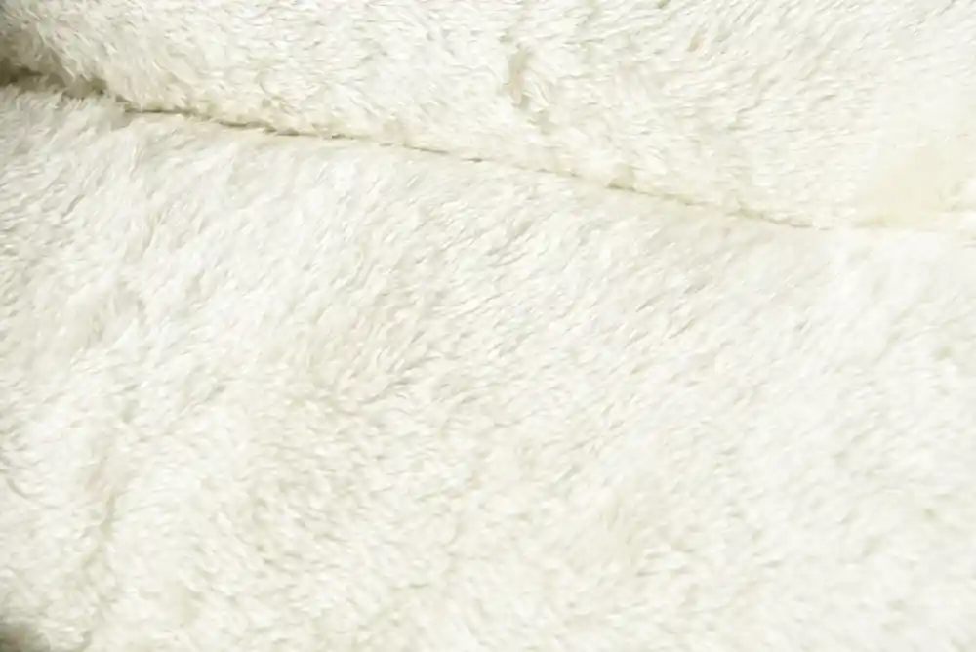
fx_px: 1899
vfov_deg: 19.5
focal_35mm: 70
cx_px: 488
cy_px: 326
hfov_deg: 28.8
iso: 320
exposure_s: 1/125
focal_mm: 70
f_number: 9
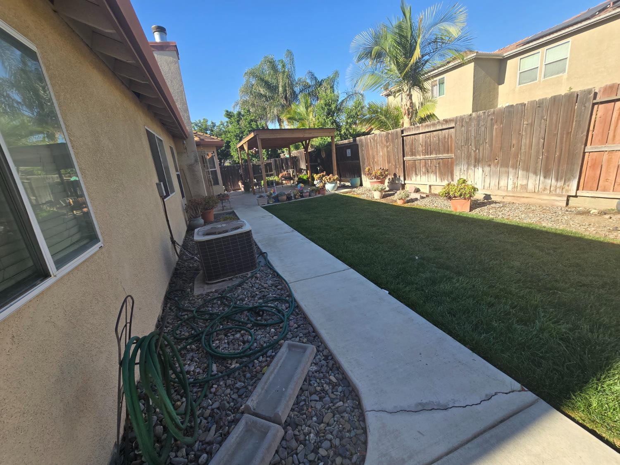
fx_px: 233
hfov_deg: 106.2
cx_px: 310
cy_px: 232
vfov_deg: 89.9
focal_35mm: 13
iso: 50
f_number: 2.2
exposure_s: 1/843
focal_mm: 2.2
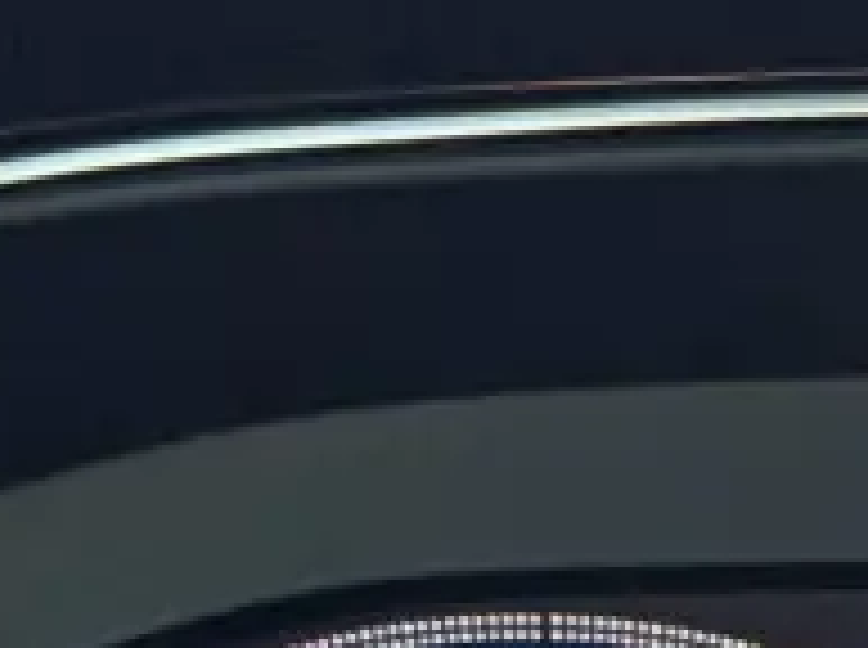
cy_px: 1314
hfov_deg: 5.3
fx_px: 8985
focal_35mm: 359
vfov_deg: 4.1
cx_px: 2168
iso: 100
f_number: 1.78
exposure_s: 1/202
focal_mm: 6.76
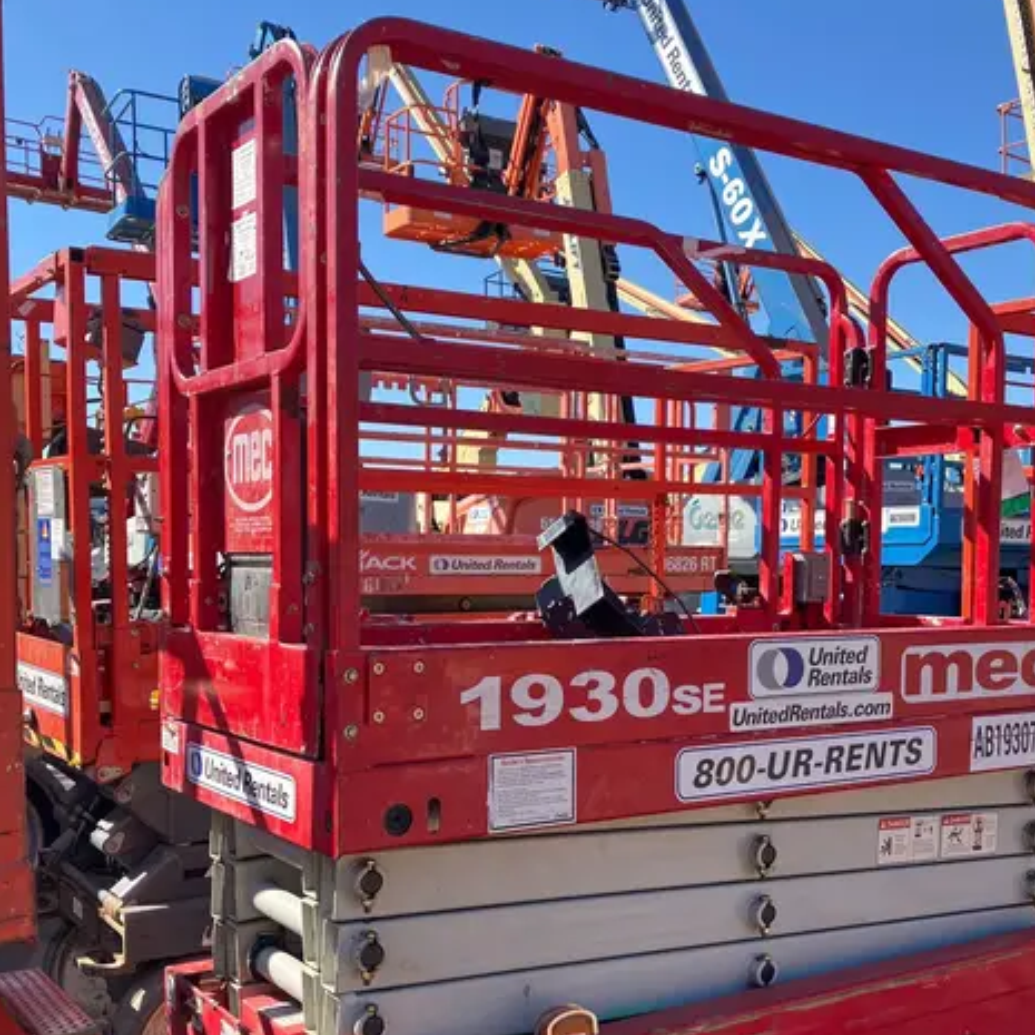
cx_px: 583
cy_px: 656
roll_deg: -0.1
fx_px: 1319
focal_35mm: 39
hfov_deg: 42.8
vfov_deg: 42.5
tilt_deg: +0.1
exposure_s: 1/867
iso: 32
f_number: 1.8
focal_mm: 3.99
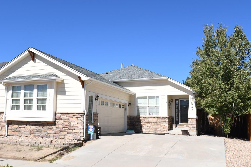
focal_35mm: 36
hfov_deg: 53.1
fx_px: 251
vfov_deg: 36.8
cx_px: 115
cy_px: 86
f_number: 8
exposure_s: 1/250
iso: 100
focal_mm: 22
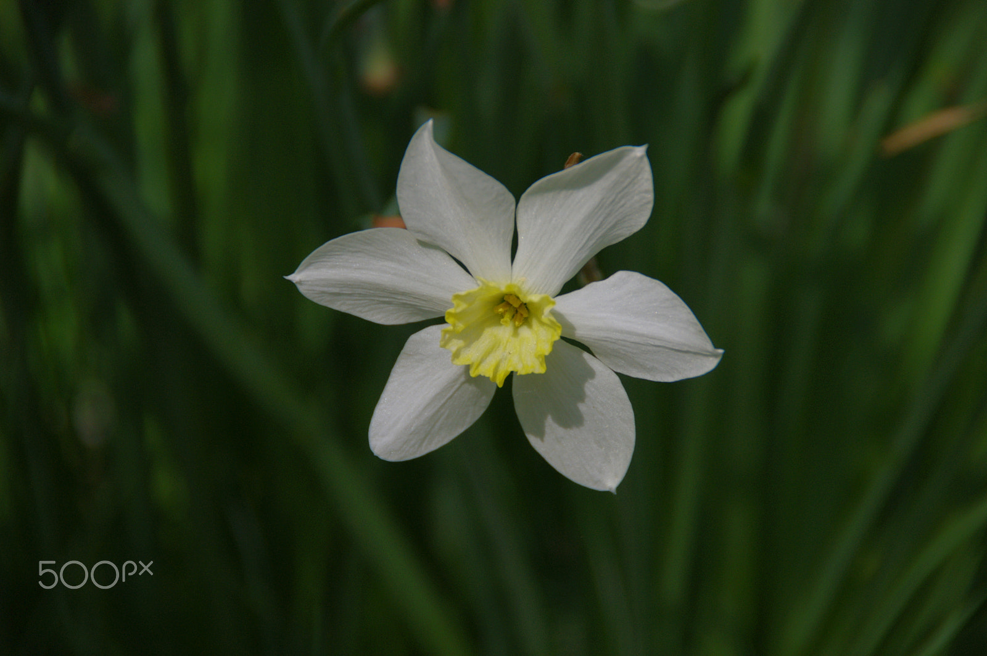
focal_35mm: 375
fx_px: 10270
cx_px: 494
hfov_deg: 5.5
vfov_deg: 3.7
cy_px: 328
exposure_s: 1/1250
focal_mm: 250
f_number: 6.3
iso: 200
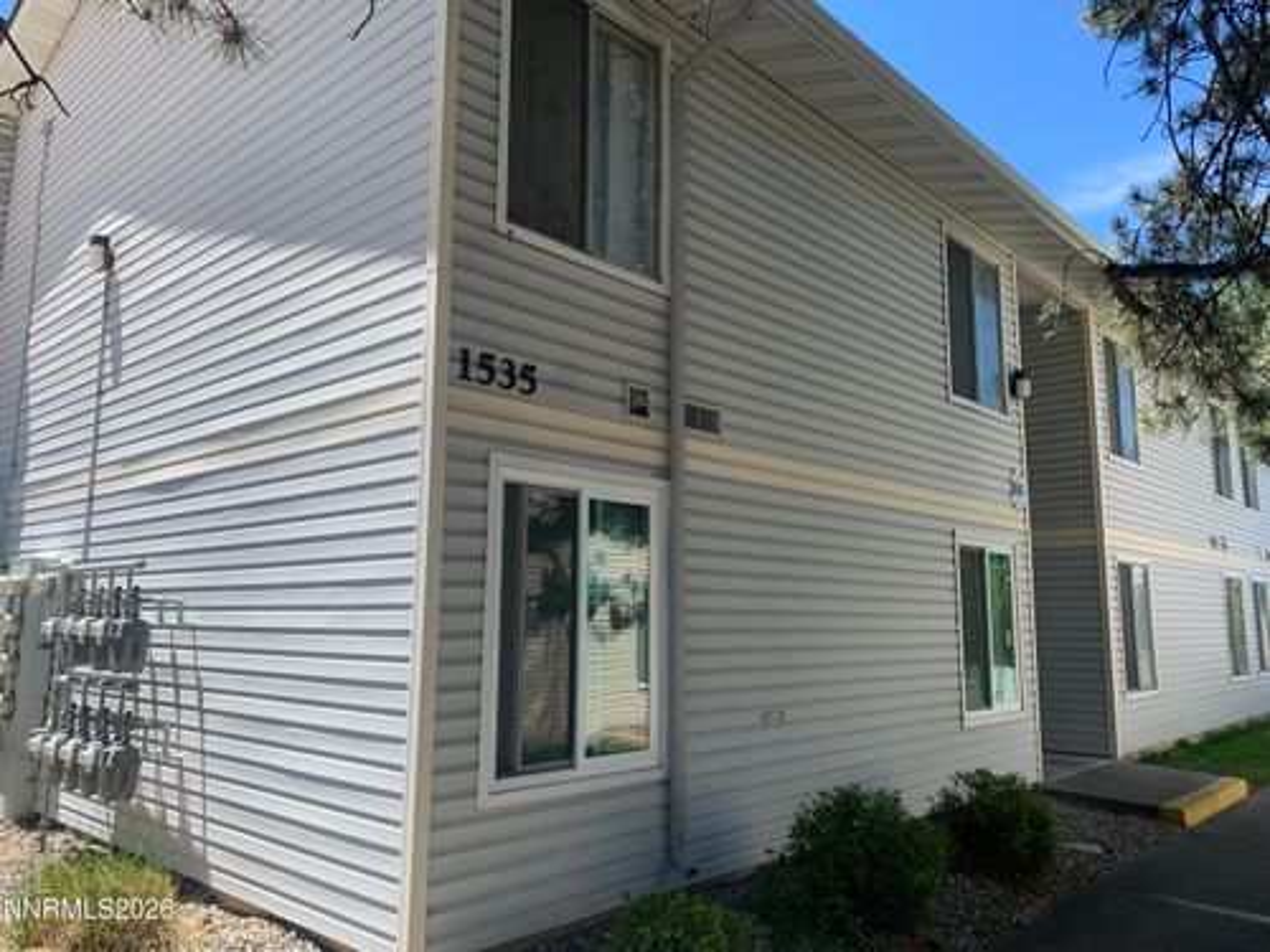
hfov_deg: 67.3
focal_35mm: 26
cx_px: 635
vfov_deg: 53.1
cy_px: 476
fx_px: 954
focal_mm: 4.25
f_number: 1.8
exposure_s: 1/1088
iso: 25
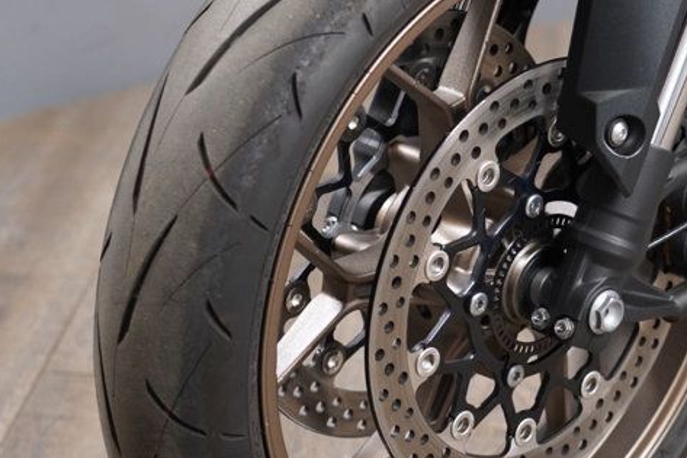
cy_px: 214
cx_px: 469
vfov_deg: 10.5
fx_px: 2480
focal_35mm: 130
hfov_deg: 15.7
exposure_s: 1/100
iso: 1600
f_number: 4
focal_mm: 60
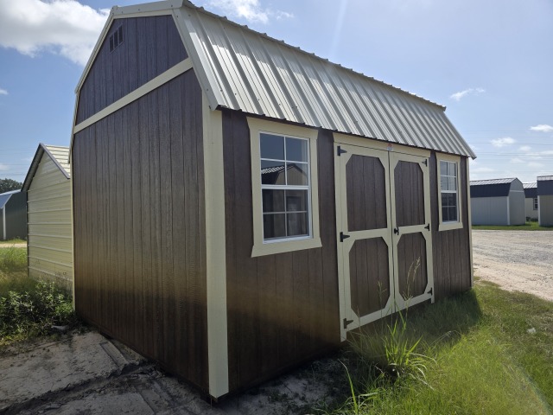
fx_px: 367
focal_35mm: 23
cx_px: 276
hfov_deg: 73.9
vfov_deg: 58.9
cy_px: 208
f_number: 1.7
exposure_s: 1/5608
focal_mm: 6.3
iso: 80
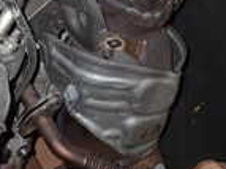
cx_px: -11
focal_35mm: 105
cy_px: -85
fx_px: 685
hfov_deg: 18.2
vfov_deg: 13.3
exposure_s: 1/30
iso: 320
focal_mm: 4.5
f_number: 5.6
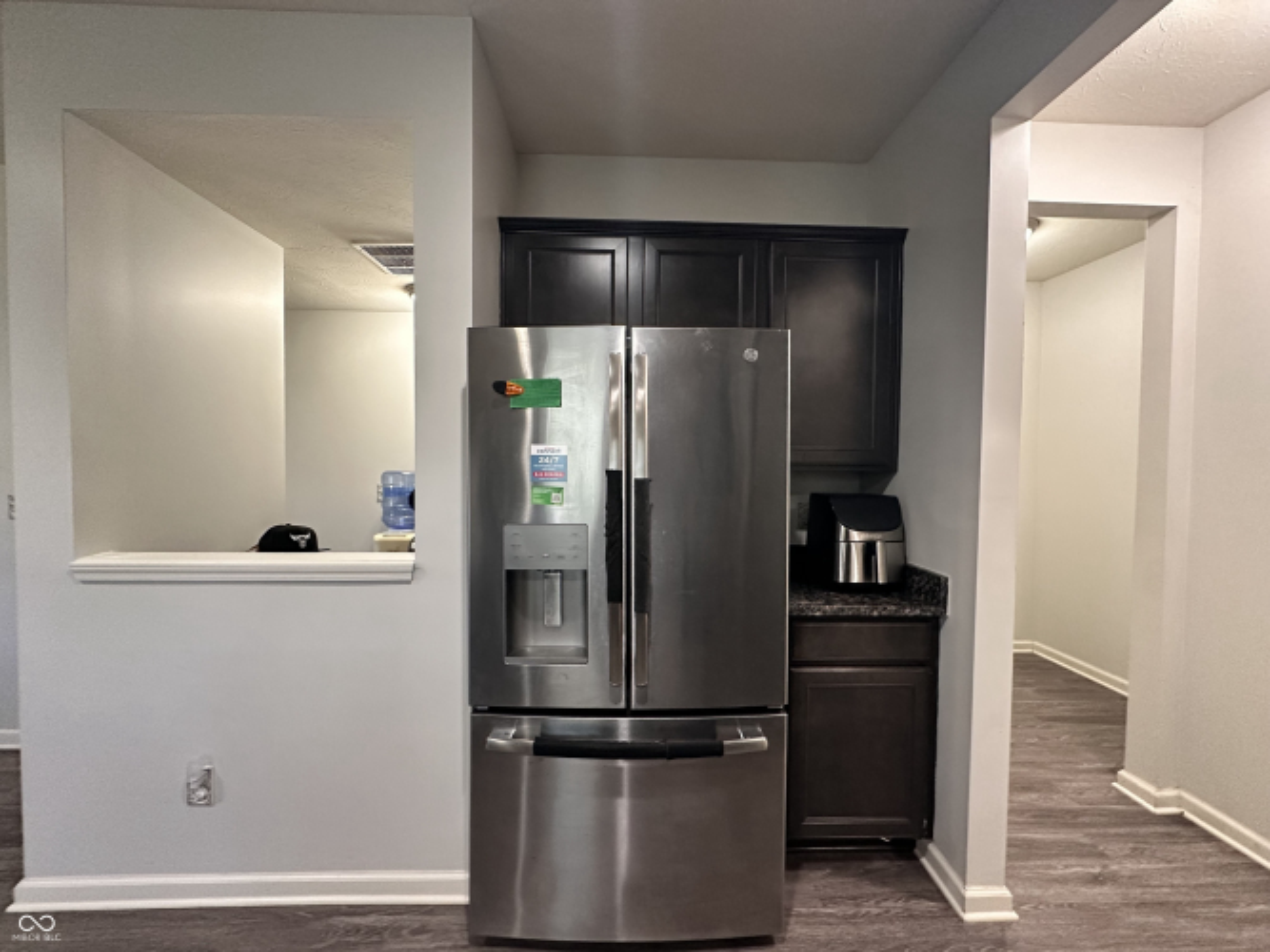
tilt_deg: -1.1
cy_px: 476
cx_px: 635
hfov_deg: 102.1
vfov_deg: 85.7
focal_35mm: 14
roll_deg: -1.0
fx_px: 514
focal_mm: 2.22
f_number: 2.2
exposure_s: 1/60
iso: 640
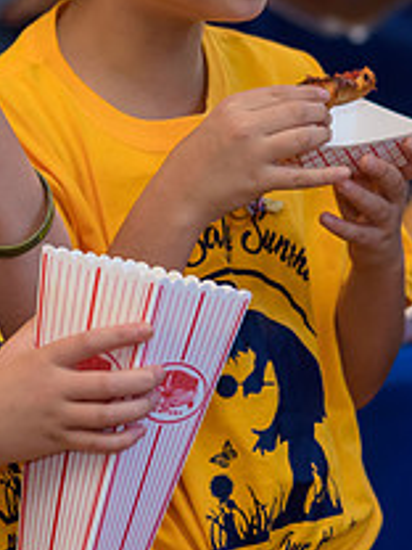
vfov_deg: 6.1
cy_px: 141
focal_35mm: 322
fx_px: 5110
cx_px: 235
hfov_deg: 4.6
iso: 800
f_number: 4
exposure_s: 1/125
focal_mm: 120
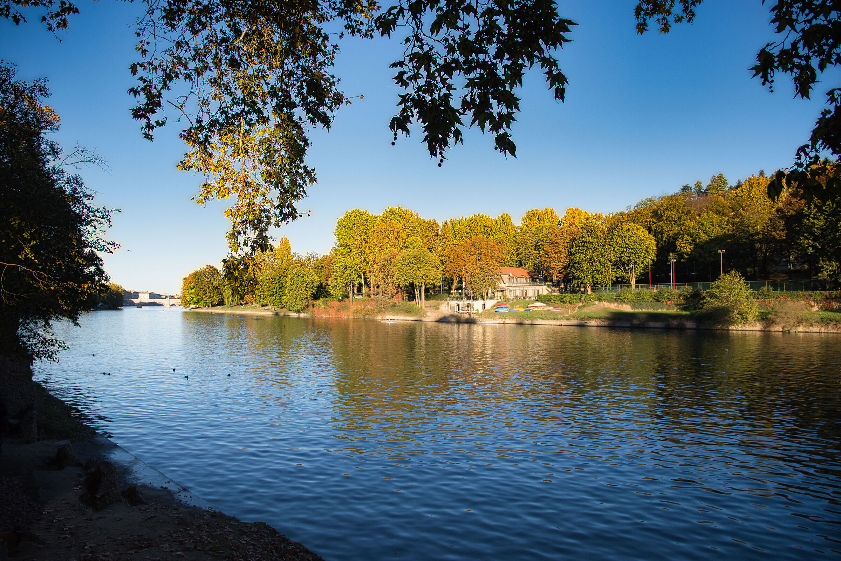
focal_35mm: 24
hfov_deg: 73.7
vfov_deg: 53.1
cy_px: 280
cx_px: 420
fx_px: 561
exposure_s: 1/3200
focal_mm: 16
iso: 400
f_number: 3.5
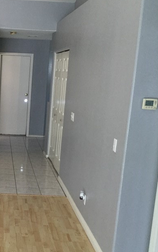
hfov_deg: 23.1
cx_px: 4
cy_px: 150
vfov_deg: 37.4
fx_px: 372
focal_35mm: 54
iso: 80
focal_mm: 3.3
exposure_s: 1/30
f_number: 2.4
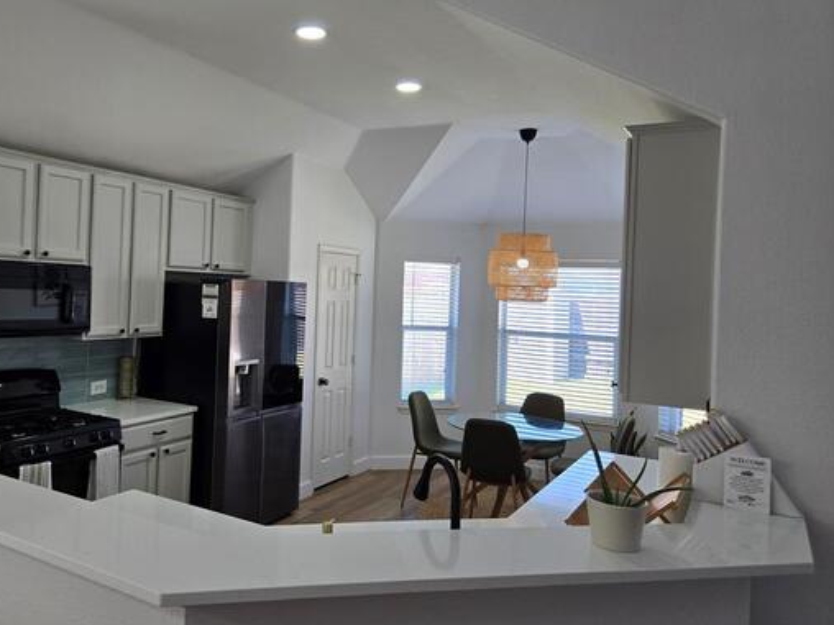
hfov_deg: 60.9
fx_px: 699
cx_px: 317
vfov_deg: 48.1
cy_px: 274
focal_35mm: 29
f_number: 1.8
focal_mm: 5.4
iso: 64
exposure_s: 1/120
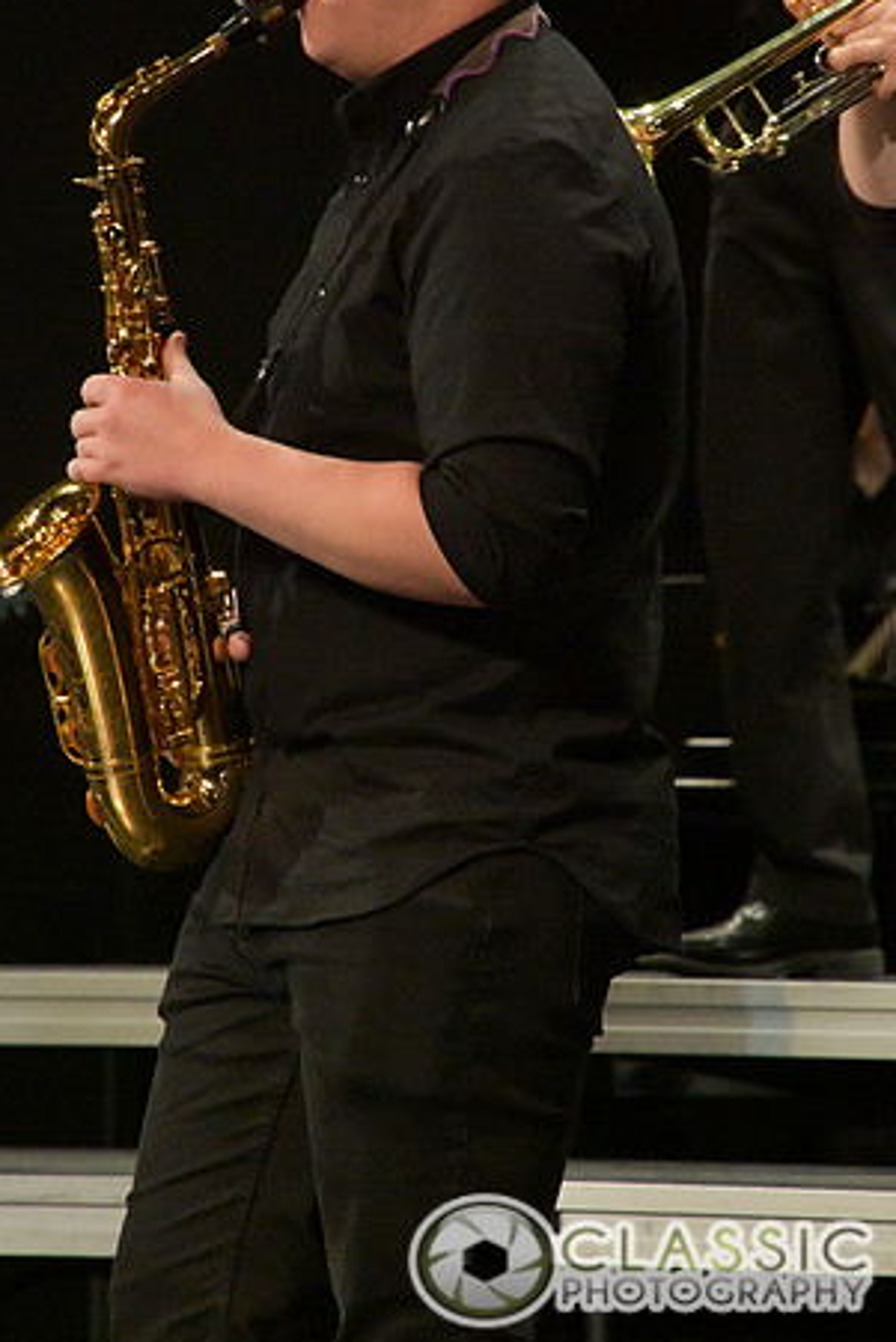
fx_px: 14398
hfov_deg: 3.6
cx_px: 377
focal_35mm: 386
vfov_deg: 5.3
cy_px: 512
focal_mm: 200
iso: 12800
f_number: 9
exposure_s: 1/500
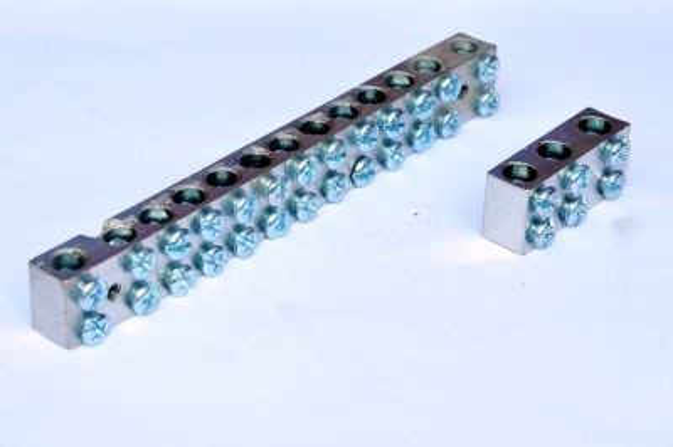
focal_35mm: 93
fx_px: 1737
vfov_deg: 14.7
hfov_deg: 21.9
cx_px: 336
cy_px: 224
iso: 200
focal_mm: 62
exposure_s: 1/200
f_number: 11
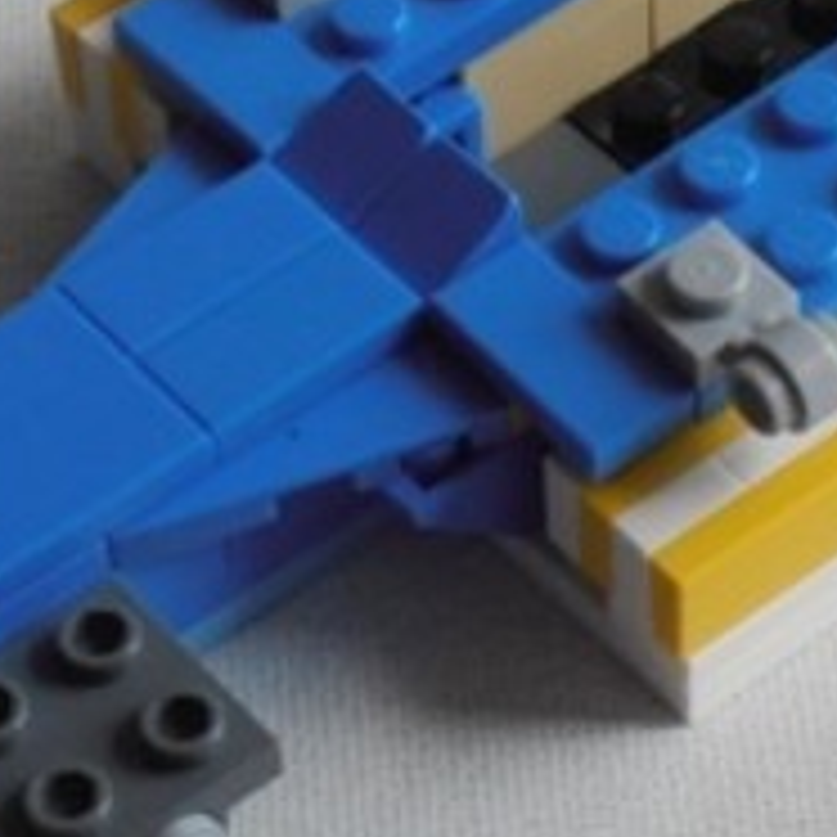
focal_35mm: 158
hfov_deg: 11.0
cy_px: 592
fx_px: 4322
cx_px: 806
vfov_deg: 11.0
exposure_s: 1/250
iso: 80
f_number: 3.9
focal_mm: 6.61
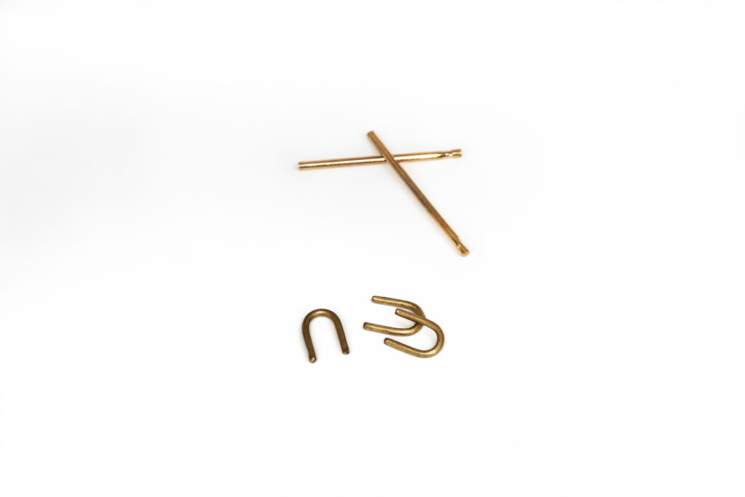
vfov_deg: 8.7
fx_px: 3260
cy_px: 248
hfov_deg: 13.0
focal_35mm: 158
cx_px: 372
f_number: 5.6
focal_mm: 105
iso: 100
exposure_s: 1/100
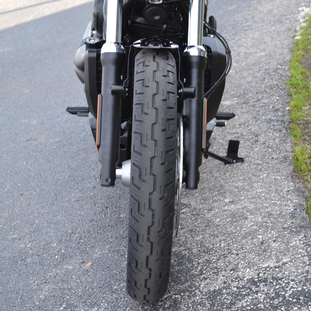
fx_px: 783
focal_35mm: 77
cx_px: 162
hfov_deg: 22.5
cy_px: 155
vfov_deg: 22.5
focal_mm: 40
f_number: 5.6
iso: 180
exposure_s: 1/125
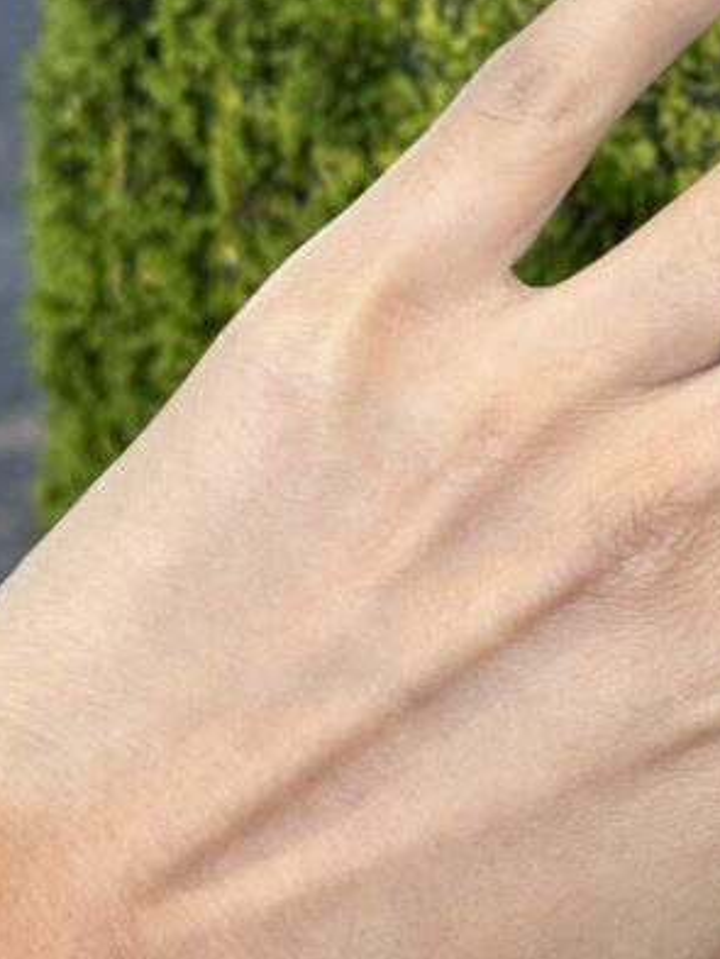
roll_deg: +0.2
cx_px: 791
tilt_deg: -15.5
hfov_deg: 11.7
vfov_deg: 15.7
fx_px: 3465
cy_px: 259
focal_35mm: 125
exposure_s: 1/150
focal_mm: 6.76
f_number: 1.78
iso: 50
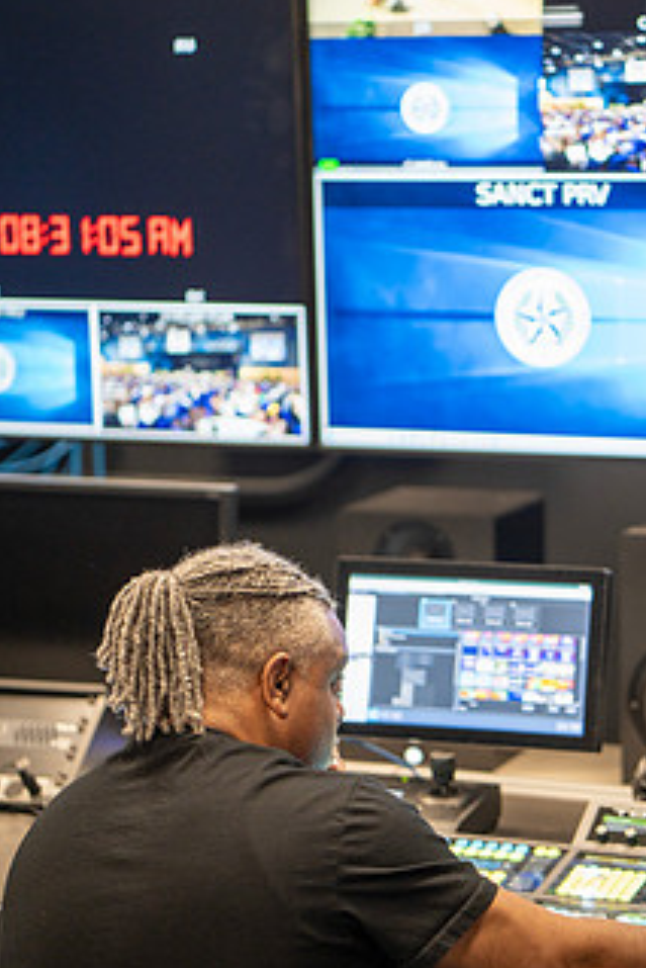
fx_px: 3226
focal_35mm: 120
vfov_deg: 17.0
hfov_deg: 11.4
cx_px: 428
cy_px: 379
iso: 800
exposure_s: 1/125
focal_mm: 85
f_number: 1.8
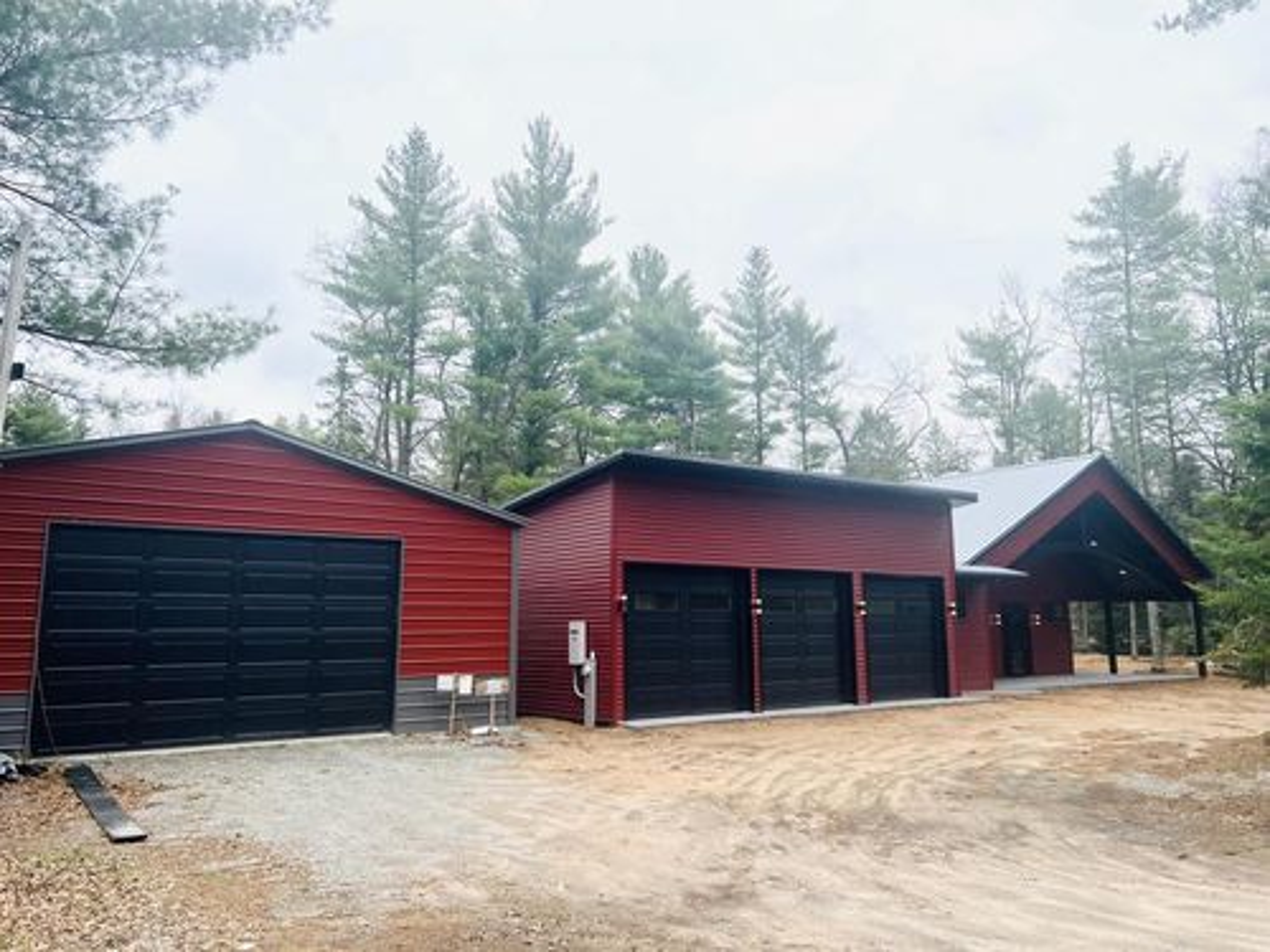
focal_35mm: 26
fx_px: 954
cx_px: 635
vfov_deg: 53.1
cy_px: 476
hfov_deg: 67.3
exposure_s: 1/1344
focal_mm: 5.7
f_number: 1.5
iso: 50
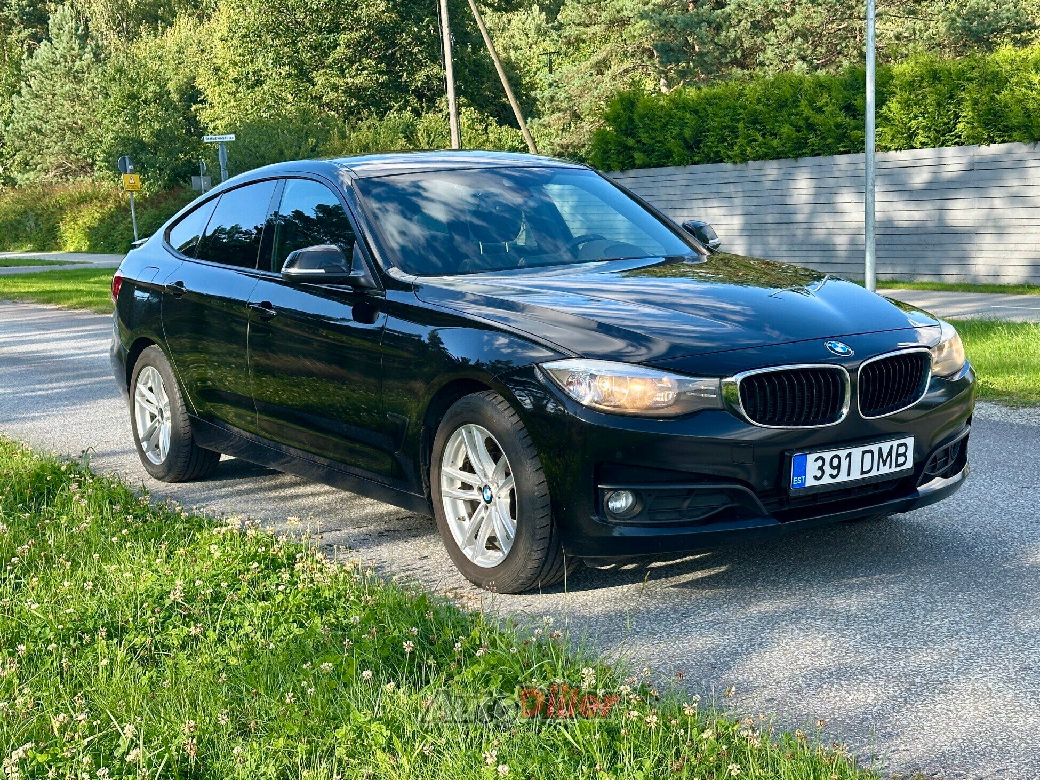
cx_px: 520
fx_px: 1442
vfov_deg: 30.3
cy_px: 390
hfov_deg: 39.7
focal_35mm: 48
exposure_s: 1/767
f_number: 1.78
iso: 64
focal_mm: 6.86
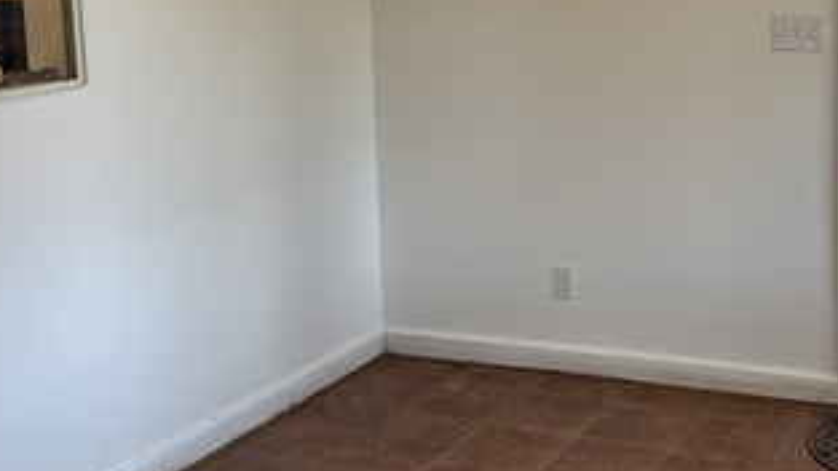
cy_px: 139
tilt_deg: -7.3
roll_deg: +0.5
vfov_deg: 20.6
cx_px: 602
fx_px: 1289
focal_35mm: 58
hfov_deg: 35.4
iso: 80
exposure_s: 1/120
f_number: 1.6
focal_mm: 5.96
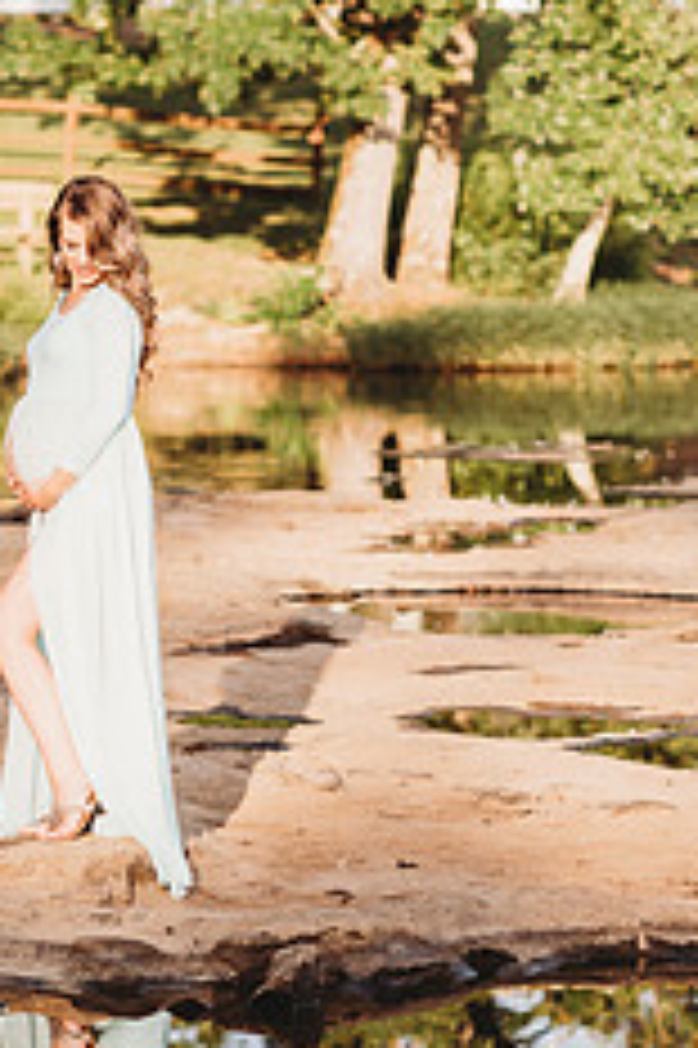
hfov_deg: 8.3
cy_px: 805
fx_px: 4776
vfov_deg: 12.5
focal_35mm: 164
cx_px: 135
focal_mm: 85
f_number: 2.5
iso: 160
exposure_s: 1/1000
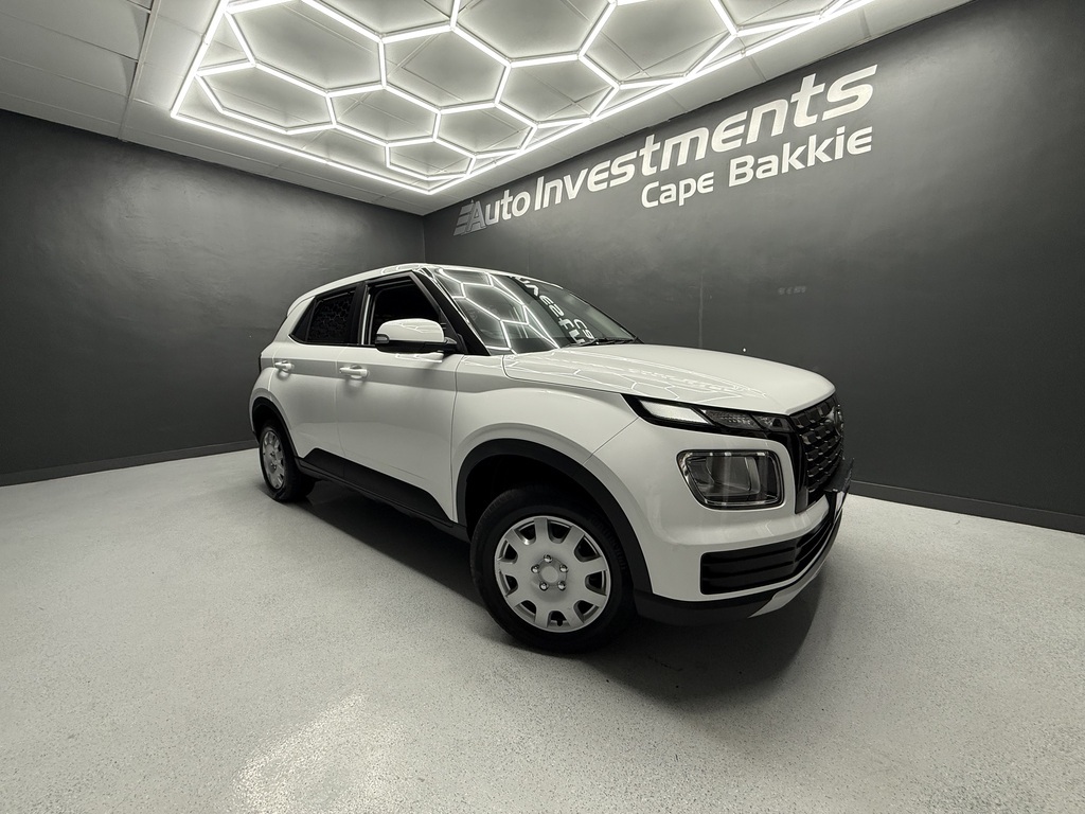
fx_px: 439
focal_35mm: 14
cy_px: 407
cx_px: 542
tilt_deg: -7.5
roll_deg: +1.1
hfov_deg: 102.1
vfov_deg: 85.7
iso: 160
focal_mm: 2.22
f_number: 2.2
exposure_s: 1/99
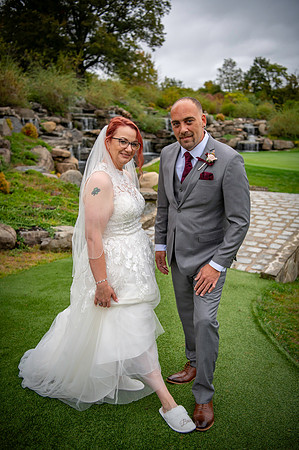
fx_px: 425
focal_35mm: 34
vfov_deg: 55.8
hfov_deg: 38.8
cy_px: 225
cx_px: 150
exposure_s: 1/2000
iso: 800
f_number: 2.8
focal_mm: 34
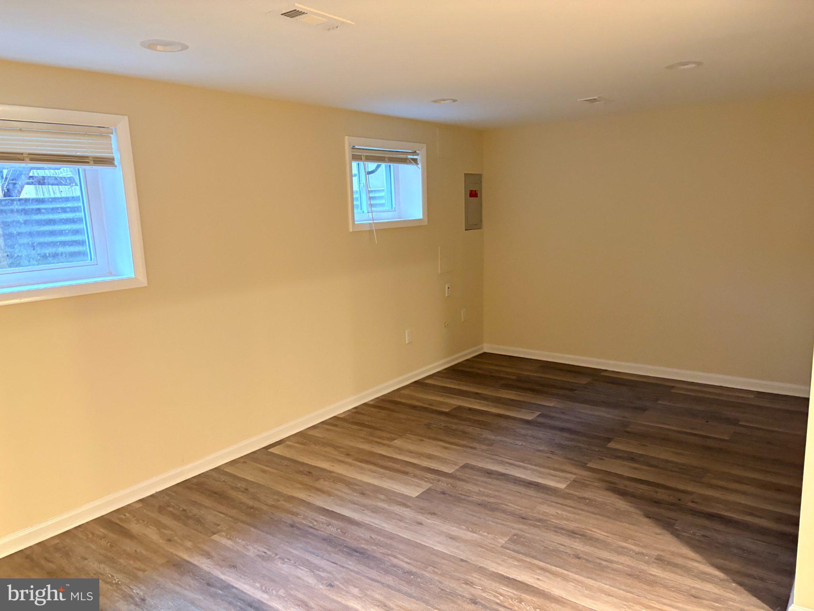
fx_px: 611
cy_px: 306
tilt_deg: -9.4
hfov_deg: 67.3
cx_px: 407
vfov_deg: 53.1
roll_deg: +1.7
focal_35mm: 26
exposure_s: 1/40
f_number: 1.6
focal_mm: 5.96
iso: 400
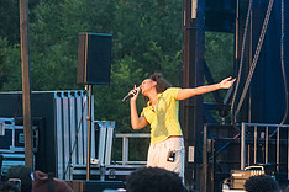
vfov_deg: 4.6
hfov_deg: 6.9
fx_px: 2384
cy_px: 115
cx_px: 161
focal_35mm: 297
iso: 4000
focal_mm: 120
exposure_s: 1/320
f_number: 4
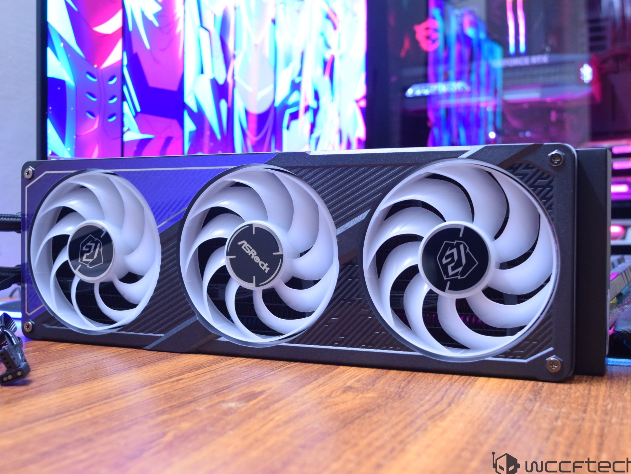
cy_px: 239
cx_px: 281
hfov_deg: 40.0
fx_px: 867
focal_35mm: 48
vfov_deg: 30.5
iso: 1600
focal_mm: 29
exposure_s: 1/8
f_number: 7.1
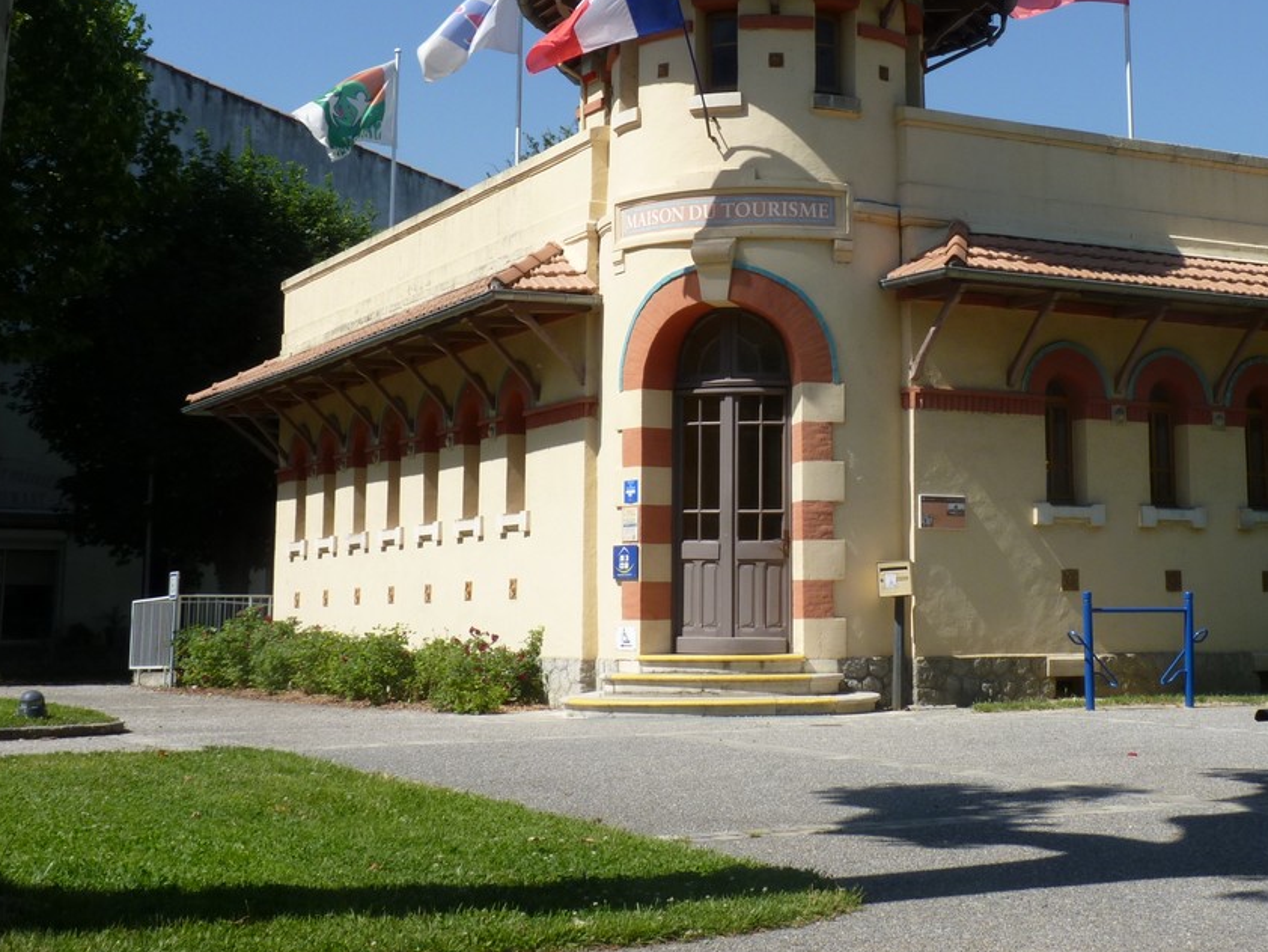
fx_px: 2089
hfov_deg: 33.5
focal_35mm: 57
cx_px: 840
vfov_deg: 25.5
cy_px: 297
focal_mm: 7.2
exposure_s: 1/320
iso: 80
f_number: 5.6
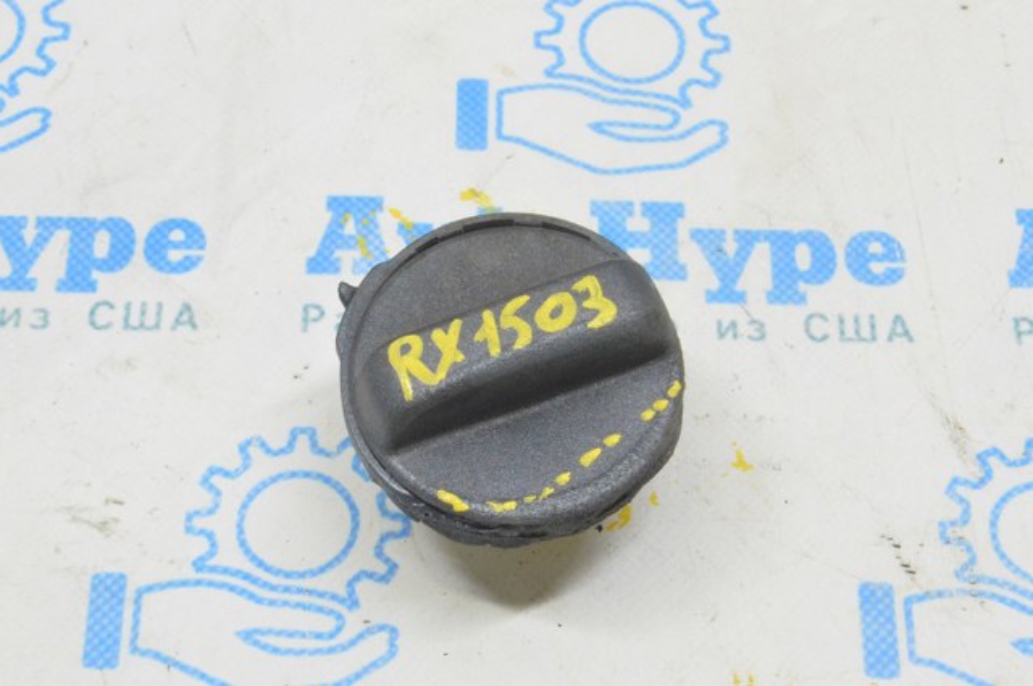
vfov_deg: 16.5
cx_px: 516
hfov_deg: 24.6
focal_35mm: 82
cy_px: 343
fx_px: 2364
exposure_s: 1/15
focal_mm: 55
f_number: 20
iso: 6400
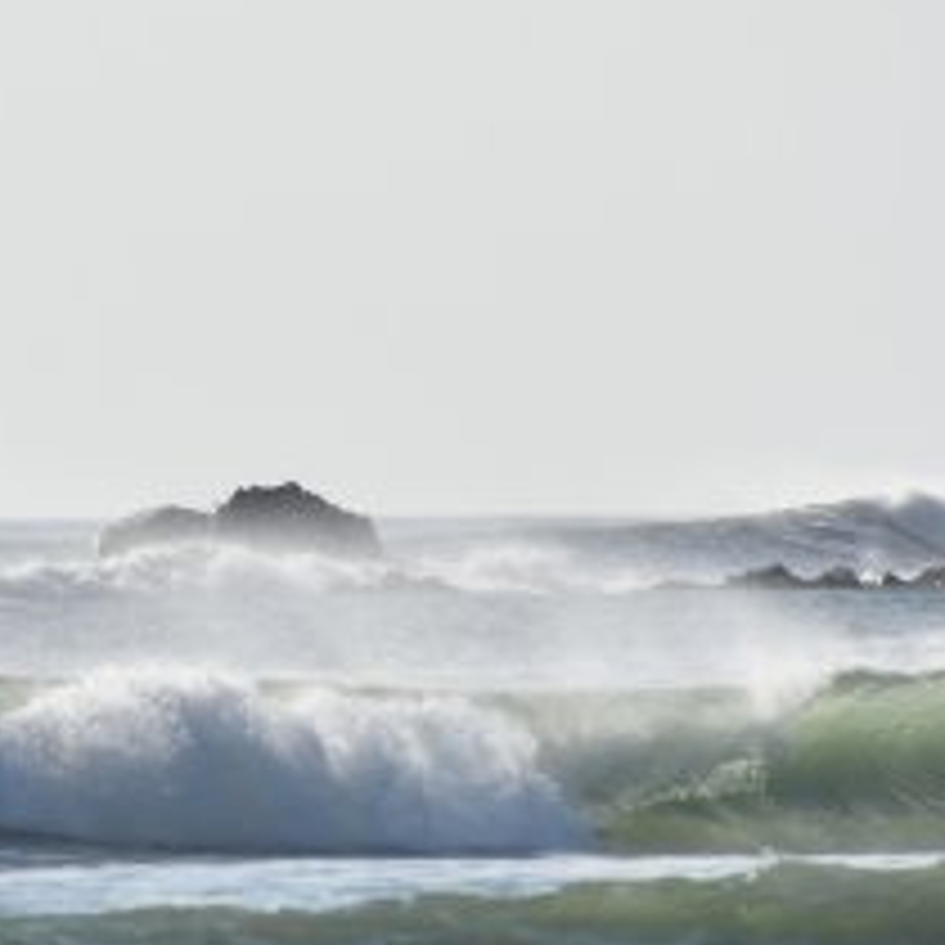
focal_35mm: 1487
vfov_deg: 1.2
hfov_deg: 1.2
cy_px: 500
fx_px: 45927
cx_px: 252
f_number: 8
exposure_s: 1/2000
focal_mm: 400
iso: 360
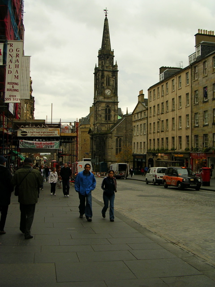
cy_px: 144
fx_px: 315
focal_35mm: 38
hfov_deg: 37.7
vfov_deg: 49.0
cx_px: 108
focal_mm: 5.8
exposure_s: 1/427
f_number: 2.8
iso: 50
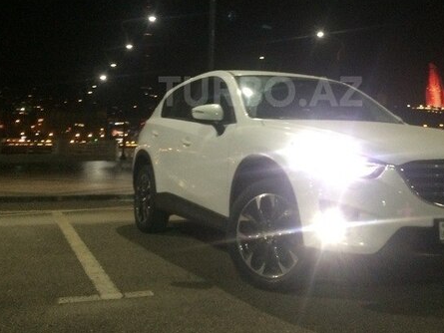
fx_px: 552
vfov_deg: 33.1
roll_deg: -0.5
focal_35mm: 43
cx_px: 260
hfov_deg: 43.7
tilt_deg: +7.6
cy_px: 91
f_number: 2.2
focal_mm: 4.15
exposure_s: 1/17
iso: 250
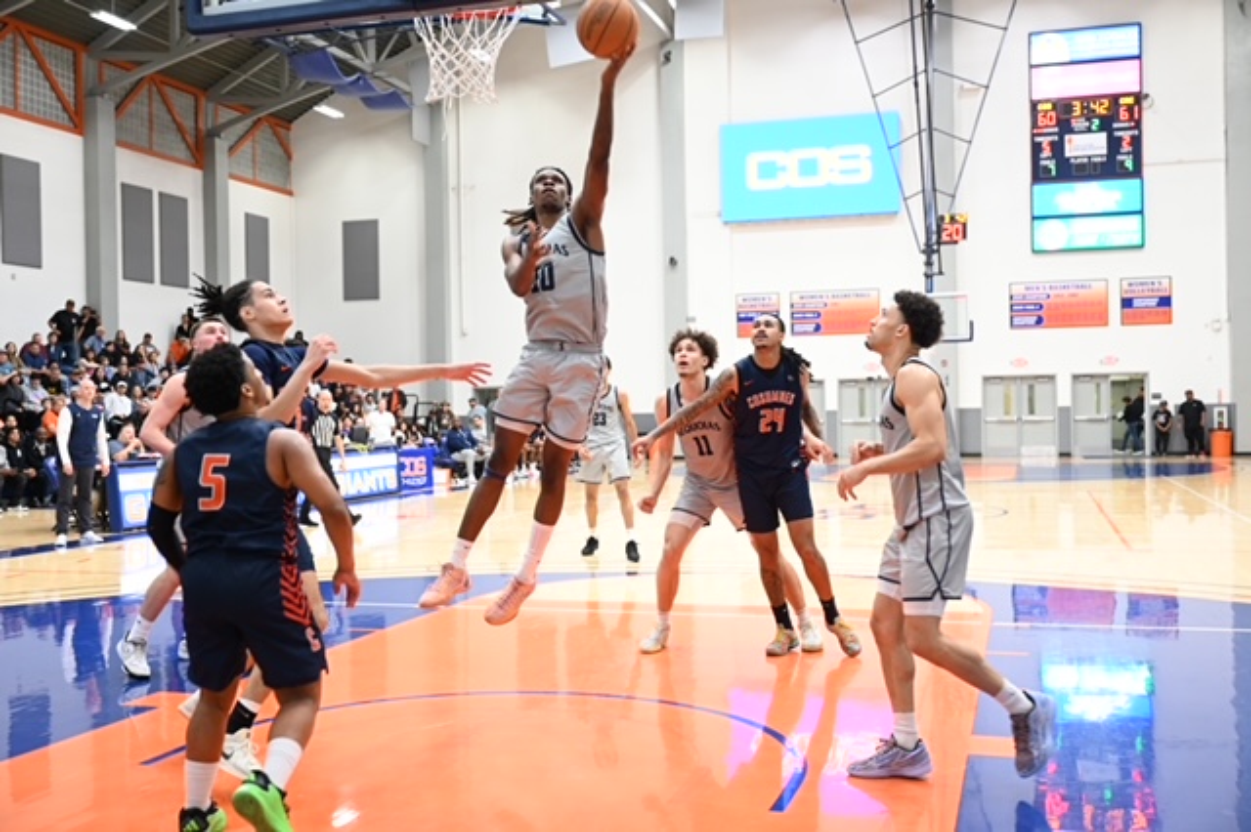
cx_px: 626
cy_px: 416
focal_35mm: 37
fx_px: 1285
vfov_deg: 35.9
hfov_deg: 51.9
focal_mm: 37
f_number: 3.2
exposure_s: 1/200
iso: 2200
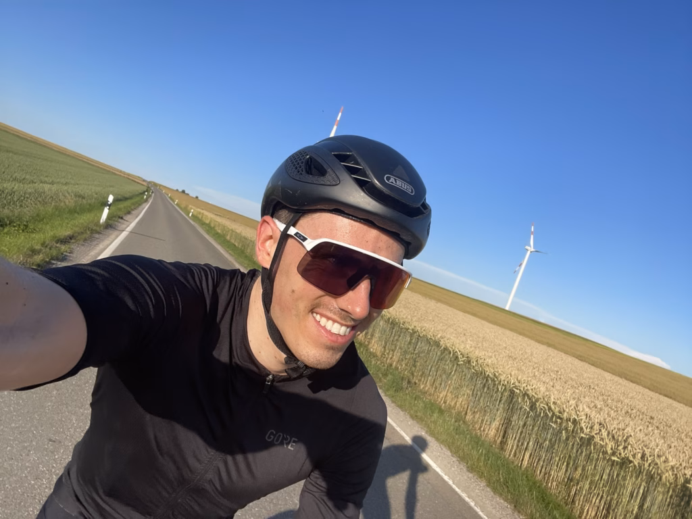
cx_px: 346
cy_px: 260
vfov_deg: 58.9
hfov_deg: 73.9
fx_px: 460
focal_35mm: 23
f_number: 2.2
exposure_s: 1/981
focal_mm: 2.71
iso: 25
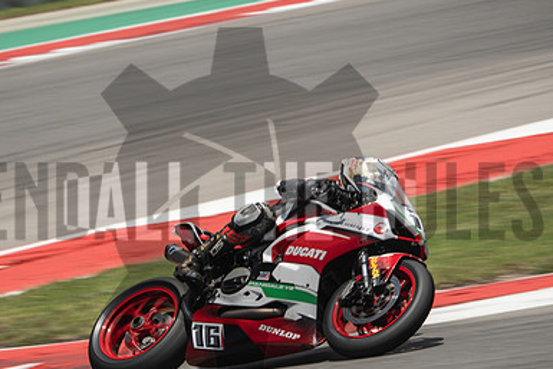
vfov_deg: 3.0
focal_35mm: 452
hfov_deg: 4.6
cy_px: 203
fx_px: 6945
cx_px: 240
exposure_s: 1/200
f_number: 9
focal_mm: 200
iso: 125
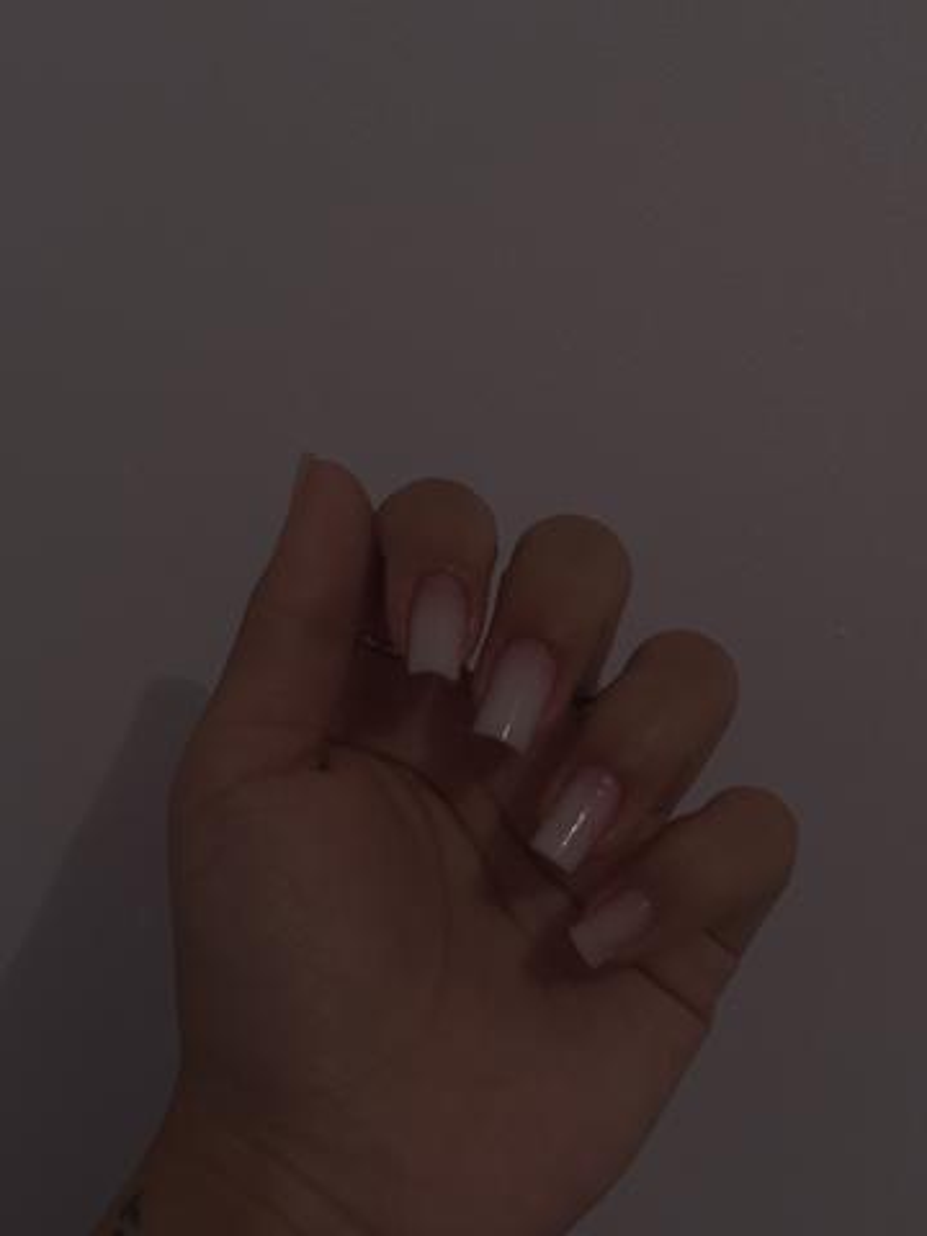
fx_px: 1857
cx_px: 464
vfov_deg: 36.8
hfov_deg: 28.0
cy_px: 618
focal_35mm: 52
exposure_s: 1/50
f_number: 1.6
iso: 64
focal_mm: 5.96
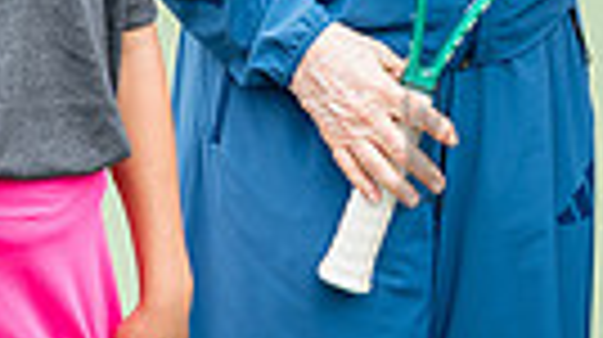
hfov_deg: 10.3
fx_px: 3338
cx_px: 152
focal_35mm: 209
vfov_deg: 5.7
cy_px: -239
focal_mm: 38
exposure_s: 1/320
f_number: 4.5
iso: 400
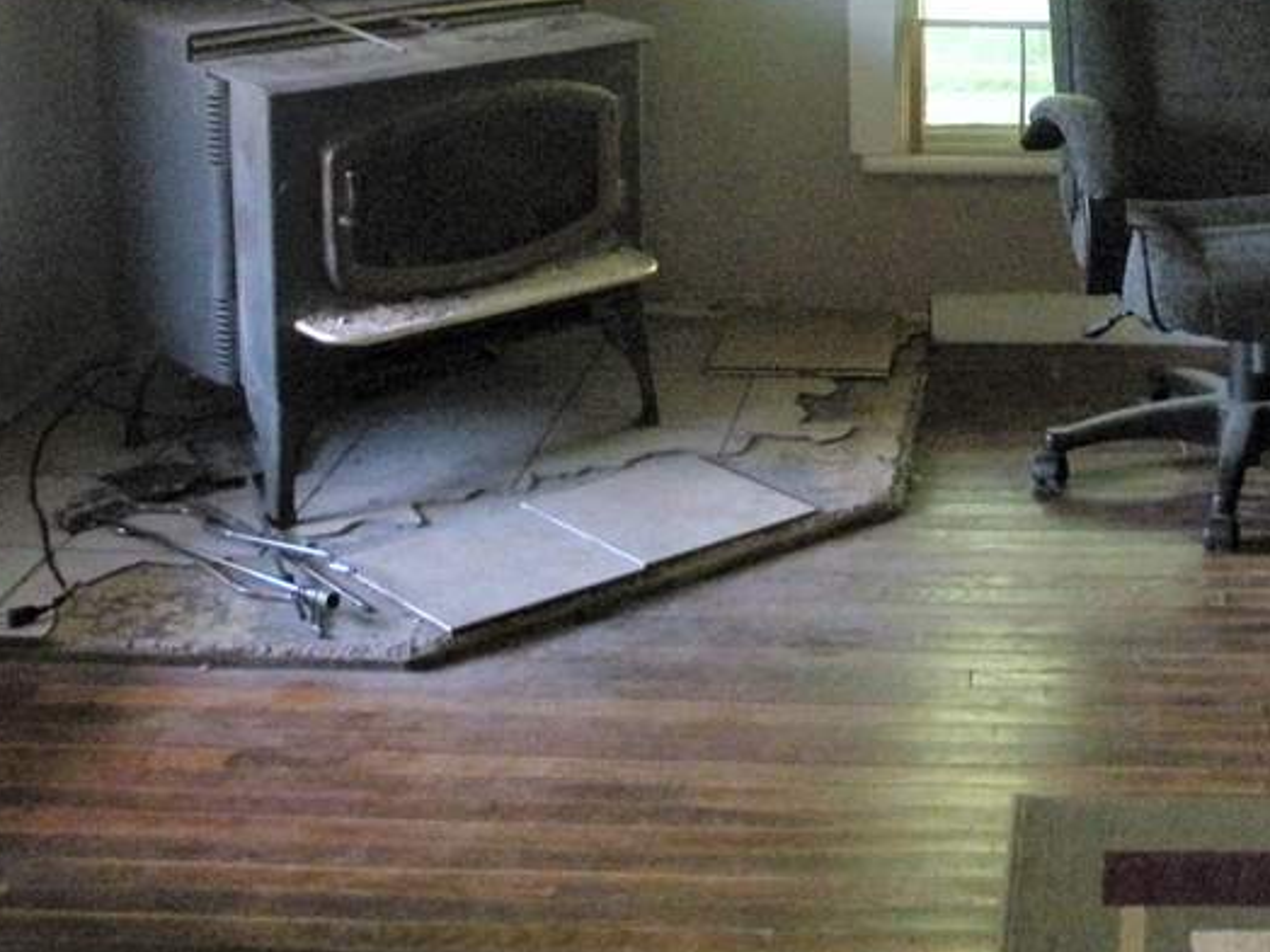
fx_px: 2421
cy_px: -111
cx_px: 1163
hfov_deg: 28.2
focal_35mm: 66
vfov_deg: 21.1
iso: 400
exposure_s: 1/34.5
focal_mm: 4.7
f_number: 2.8
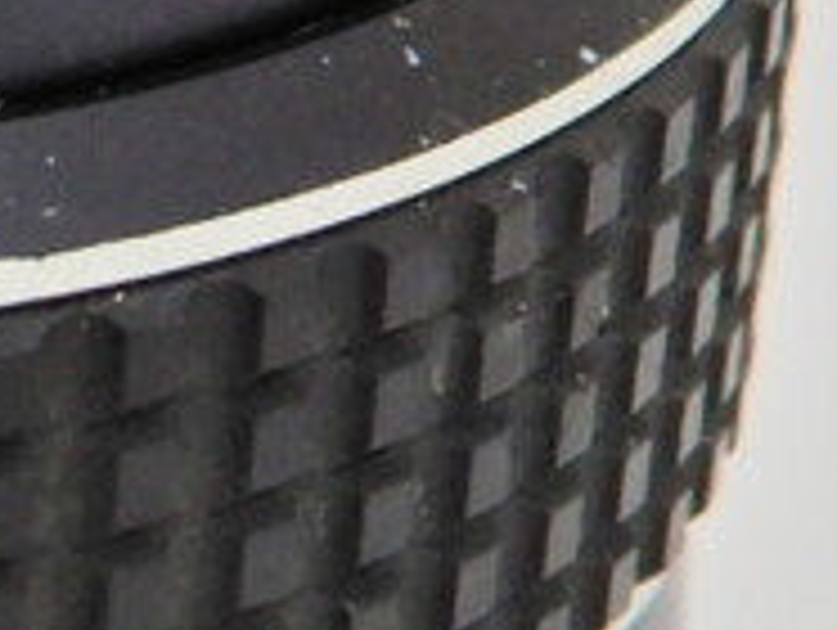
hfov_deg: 7.8
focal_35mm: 245
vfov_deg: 6.1
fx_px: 5932
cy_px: 598
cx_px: -644
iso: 220
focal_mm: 6.8
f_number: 4.5
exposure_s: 1/25
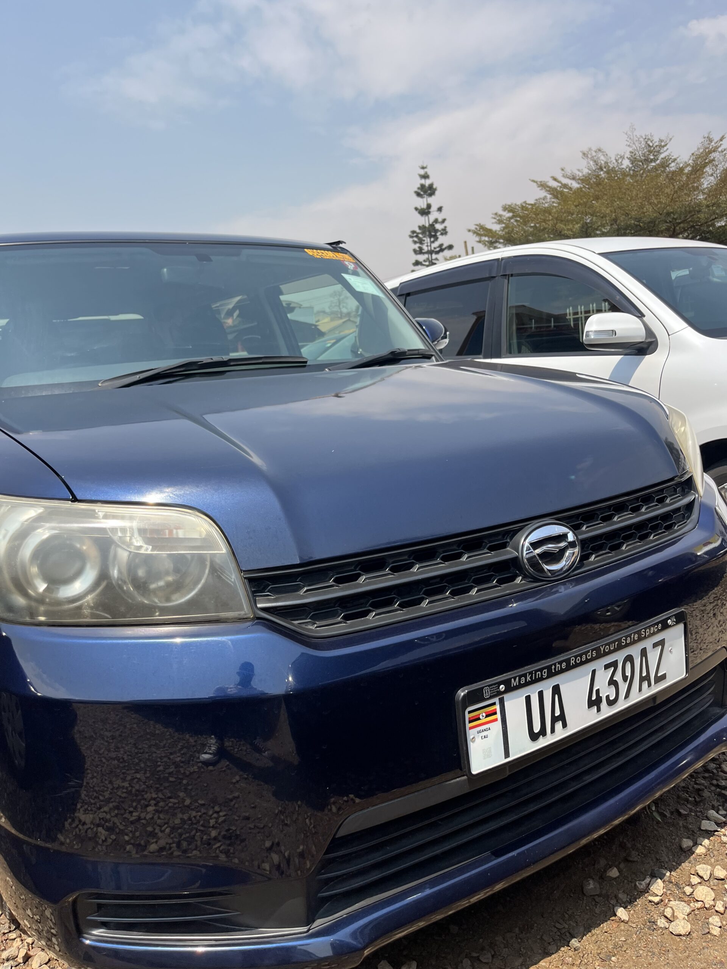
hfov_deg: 53.1
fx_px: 728
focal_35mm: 26
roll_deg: +6.9
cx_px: 364
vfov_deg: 67.3
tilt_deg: -9.1
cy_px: 484
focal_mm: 5.1
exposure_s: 1/2309
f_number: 1.6
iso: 50
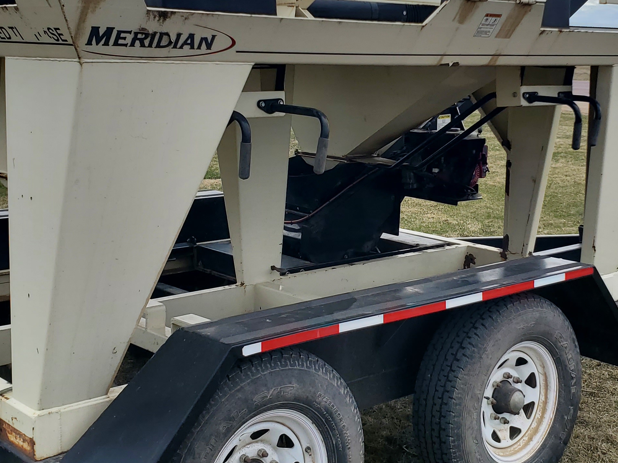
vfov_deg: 26.5
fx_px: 982
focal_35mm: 55
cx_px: 334
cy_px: 170
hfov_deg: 34.9
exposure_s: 1/2583
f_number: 2.4
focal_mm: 4.3
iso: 50
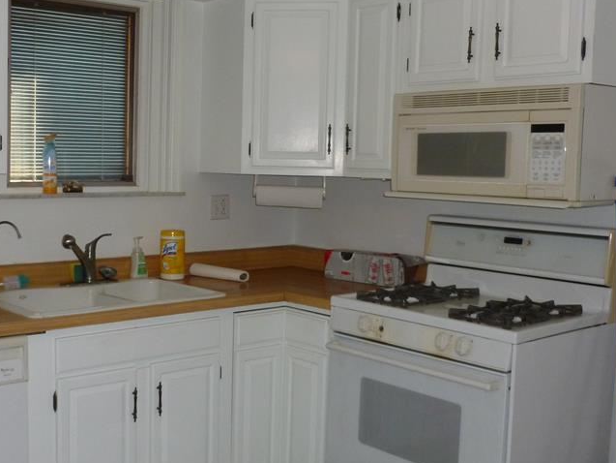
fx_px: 801
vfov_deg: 32.2
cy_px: 236
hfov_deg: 41.4
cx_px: 194
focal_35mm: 45
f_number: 3.3
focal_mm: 5
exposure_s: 1/60
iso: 160
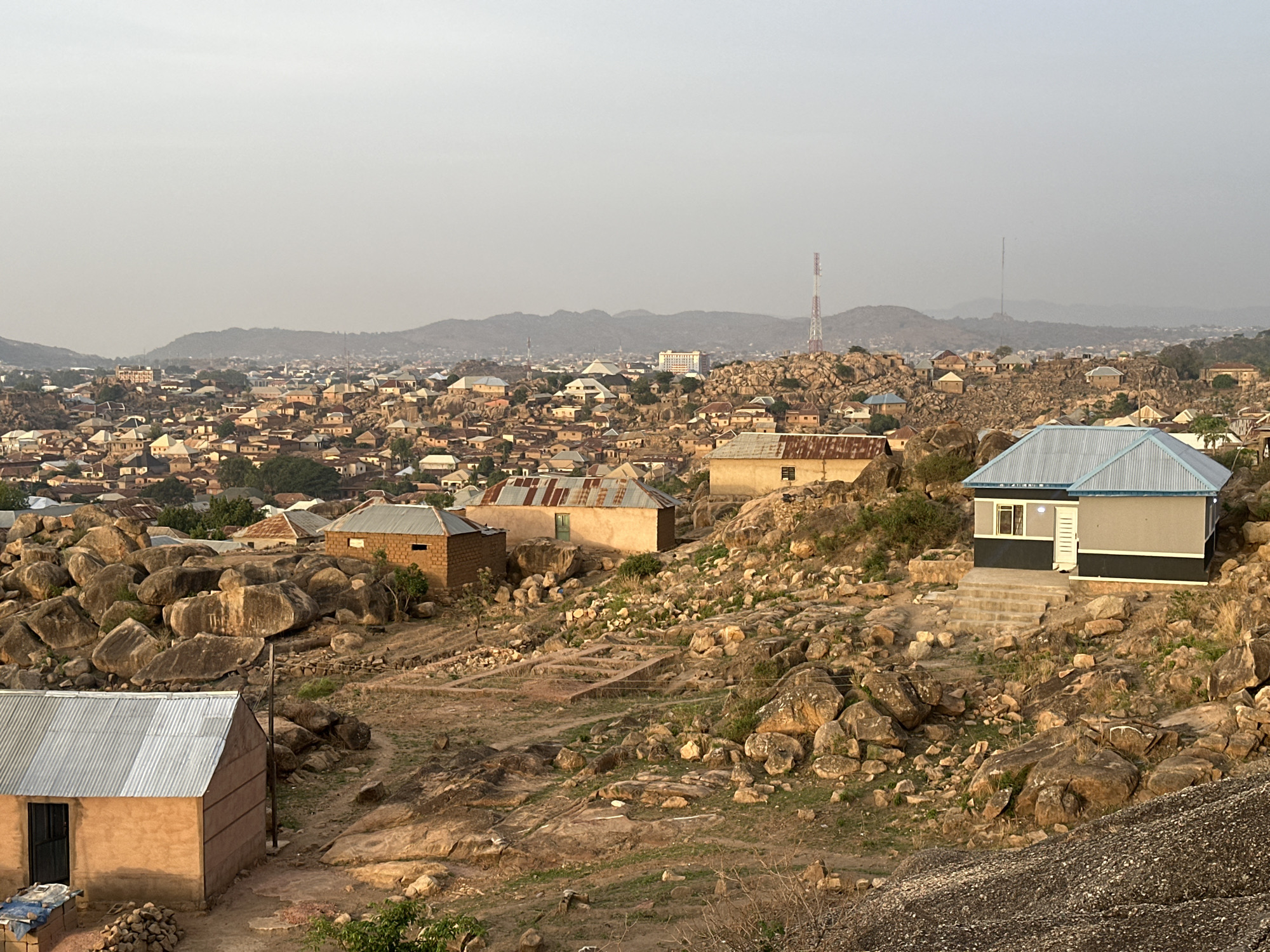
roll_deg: +0.0
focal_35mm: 48
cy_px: 476
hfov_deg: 39.7
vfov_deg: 30.3
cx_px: 635
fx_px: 1761
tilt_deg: -4.8
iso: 64
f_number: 1.78
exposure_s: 1/258
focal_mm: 6.86
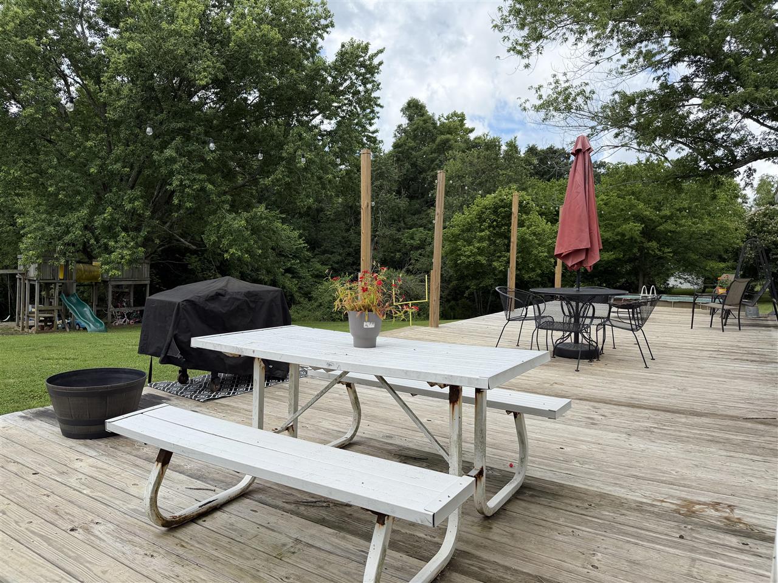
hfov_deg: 71.6
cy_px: 292
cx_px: 389
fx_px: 539
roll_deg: -1.6
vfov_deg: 56.8
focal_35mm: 24
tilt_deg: -4.1
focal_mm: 6.76
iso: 80
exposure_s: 1/3279
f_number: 1.78
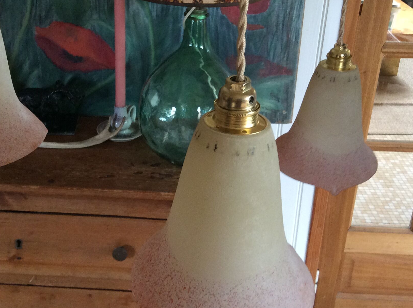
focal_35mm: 51
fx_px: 608
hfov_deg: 37.4
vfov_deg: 28.5
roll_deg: +0.0
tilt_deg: -26.3
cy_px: 139
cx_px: 160
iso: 125
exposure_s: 1/25
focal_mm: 3.3
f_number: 2.4
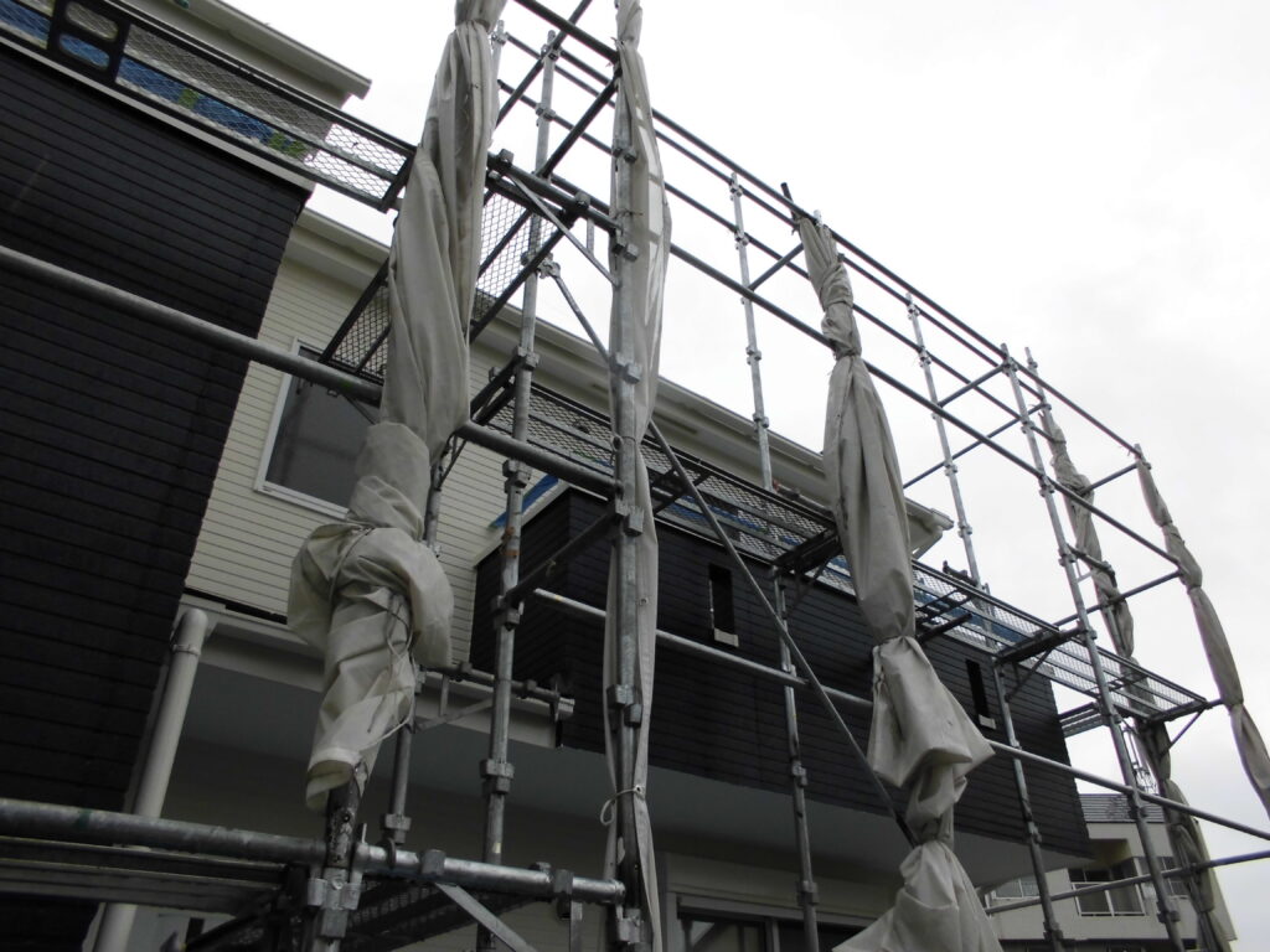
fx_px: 954
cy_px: 476
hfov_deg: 67.3
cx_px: 635
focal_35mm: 26
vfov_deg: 53.1
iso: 100
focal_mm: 4.6
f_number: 3.5
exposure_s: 1/200
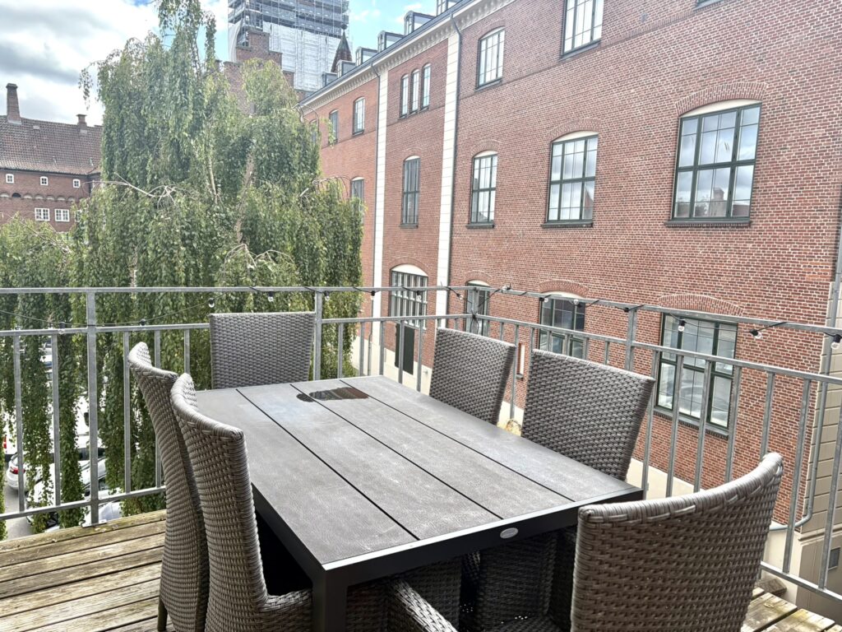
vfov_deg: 53.1
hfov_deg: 67.3
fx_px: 632
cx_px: 421
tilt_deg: -6.5
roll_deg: -1.6
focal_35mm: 26
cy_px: 316
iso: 64
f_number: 1.6
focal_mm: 5.96
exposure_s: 1/1550
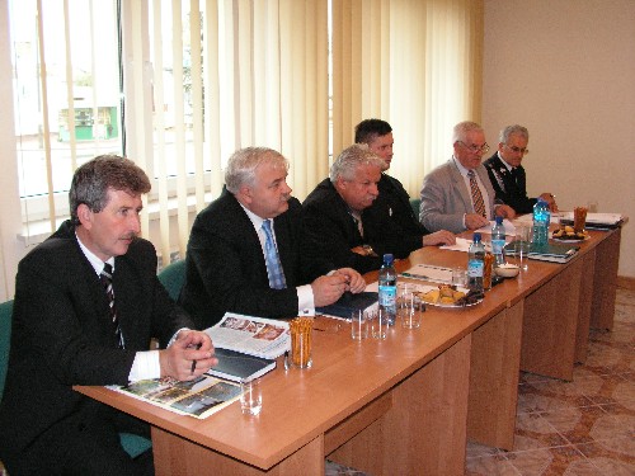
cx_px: 318
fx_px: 660
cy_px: 238
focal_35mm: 36
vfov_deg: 39.7
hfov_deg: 51.4
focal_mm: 6
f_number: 3.2
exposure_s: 1/40
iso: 160
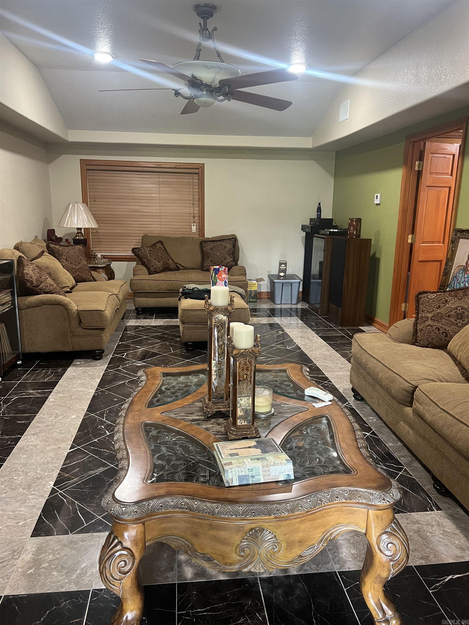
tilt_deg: -11.8
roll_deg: -1.3
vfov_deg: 67.3
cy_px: 312
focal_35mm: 26
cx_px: 234
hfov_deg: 53.1
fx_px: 470
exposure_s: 1/60
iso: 250
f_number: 1.5
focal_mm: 5.7
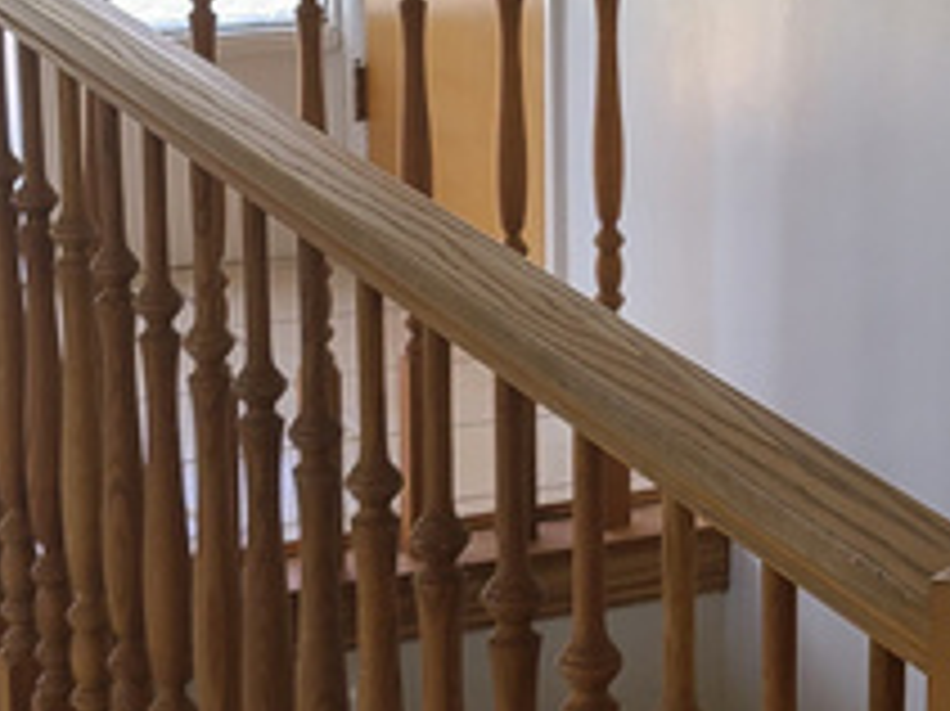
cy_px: 212
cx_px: 1130
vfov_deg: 11.7
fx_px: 3456
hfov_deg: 15.1
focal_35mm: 126
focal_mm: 5.4
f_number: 1.8
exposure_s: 1/170
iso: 40
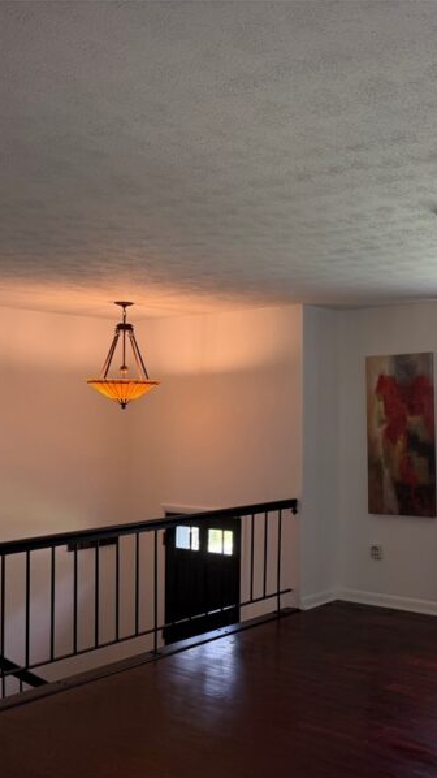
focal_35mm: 35
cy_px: 389
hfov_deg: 30.7
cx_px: 462
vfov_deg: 56.6
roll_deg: +0.2
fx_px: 722
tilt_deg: +1.9
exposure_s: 1/182
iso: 125
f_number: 1.78
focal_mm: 6.76
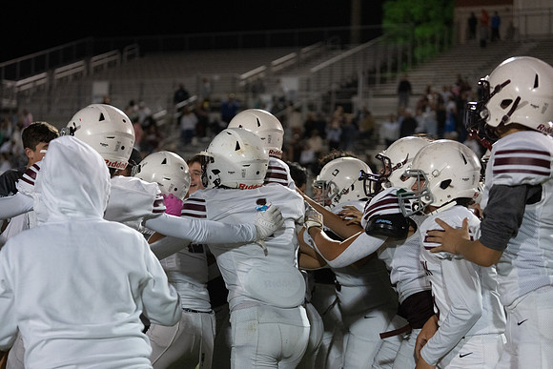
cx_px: 276
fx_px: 1075
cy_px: 184
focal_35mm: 70
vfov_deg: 19.5
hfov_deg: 28.8
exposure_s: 1/1250
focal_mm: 70
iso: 6400
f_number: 2.8
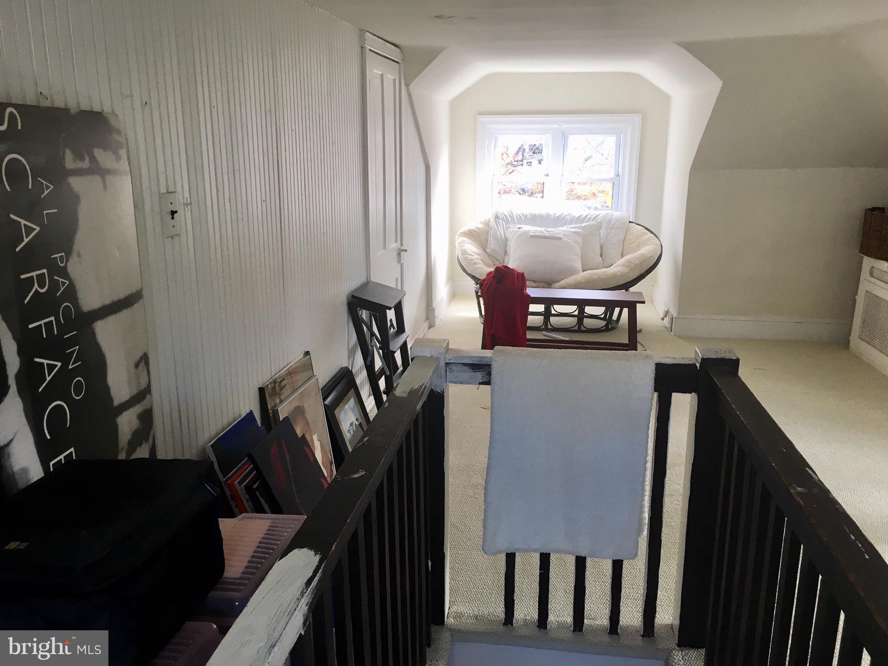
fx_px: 744
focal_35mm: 29
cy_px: 333
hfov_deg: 61.7
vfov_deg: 48.2
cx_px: 444
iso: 25
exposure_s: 1/30
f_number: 2.2
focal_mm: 4.15
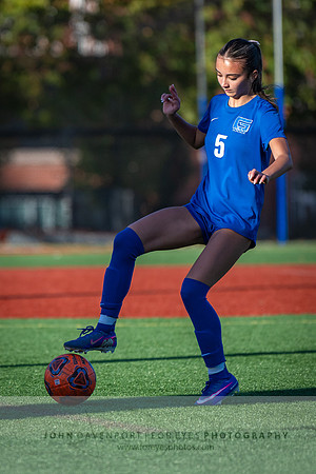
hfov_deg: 3.3
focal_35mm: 417
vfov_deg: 4.9
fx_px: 5484
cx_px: 61
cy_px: 197
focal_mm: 200
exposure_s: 1/2000
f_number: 2.8
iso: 320
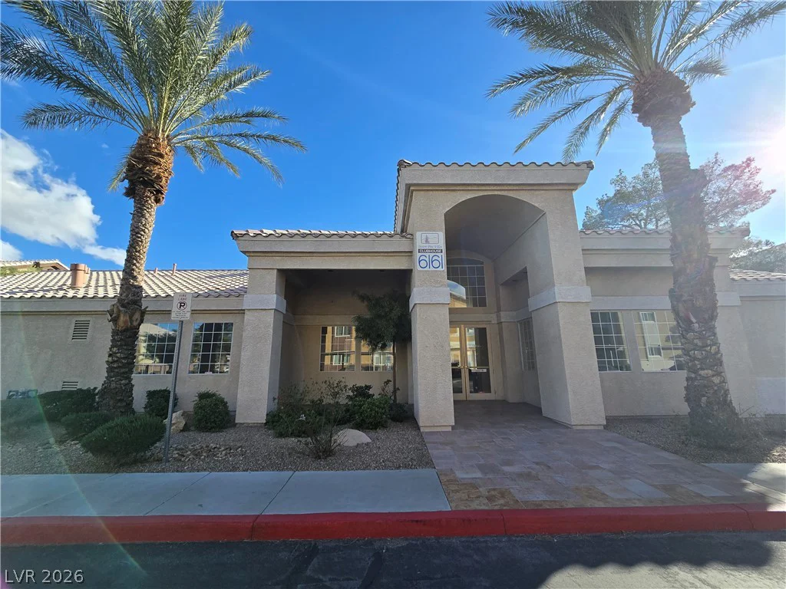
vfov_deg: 89.9
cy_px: 294
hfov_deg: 106.2
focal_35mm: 13
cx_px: 393
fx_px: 295
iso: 50
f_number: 2.2
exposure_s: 1/1628
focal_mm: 2.2
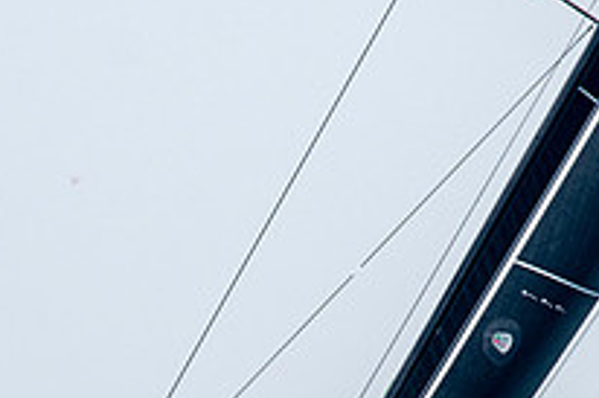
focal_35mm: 1270
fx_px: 21114
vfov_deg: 1.1
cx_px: 177
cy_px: 431
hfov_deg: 1.6
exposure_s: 1/2000
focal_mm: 300
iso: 320
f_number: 5
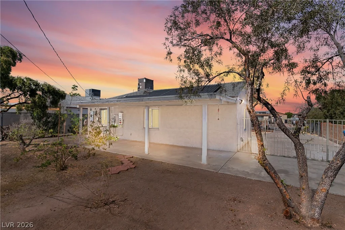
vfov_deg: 70.5
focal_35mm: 17
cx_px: 172
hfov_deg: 93.3
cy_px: 115
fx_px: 163
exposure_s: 1/1250
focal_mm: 17
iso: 320
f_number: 8
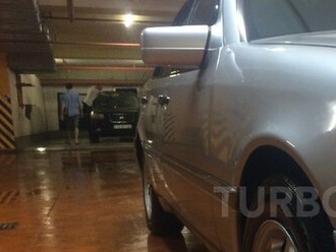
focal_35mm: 58
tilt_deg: -10.1
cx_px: 318
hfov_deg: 31.3
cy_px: 202
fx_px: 563
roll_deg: +1.2
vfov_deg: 24.8
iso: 125
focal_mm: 4.15
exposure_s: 1/33
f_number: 2.2
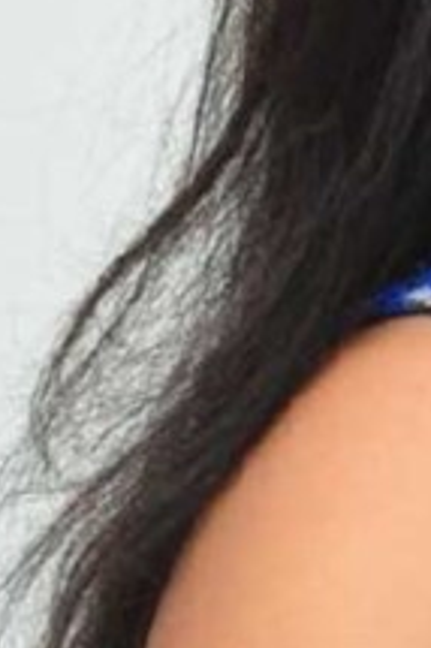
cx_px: 1175
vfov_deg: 4.7
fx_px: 7914
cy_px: 1041
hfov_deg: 3.1
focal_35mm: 440
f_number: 9
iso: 1600
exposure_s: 1/125
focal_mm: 42
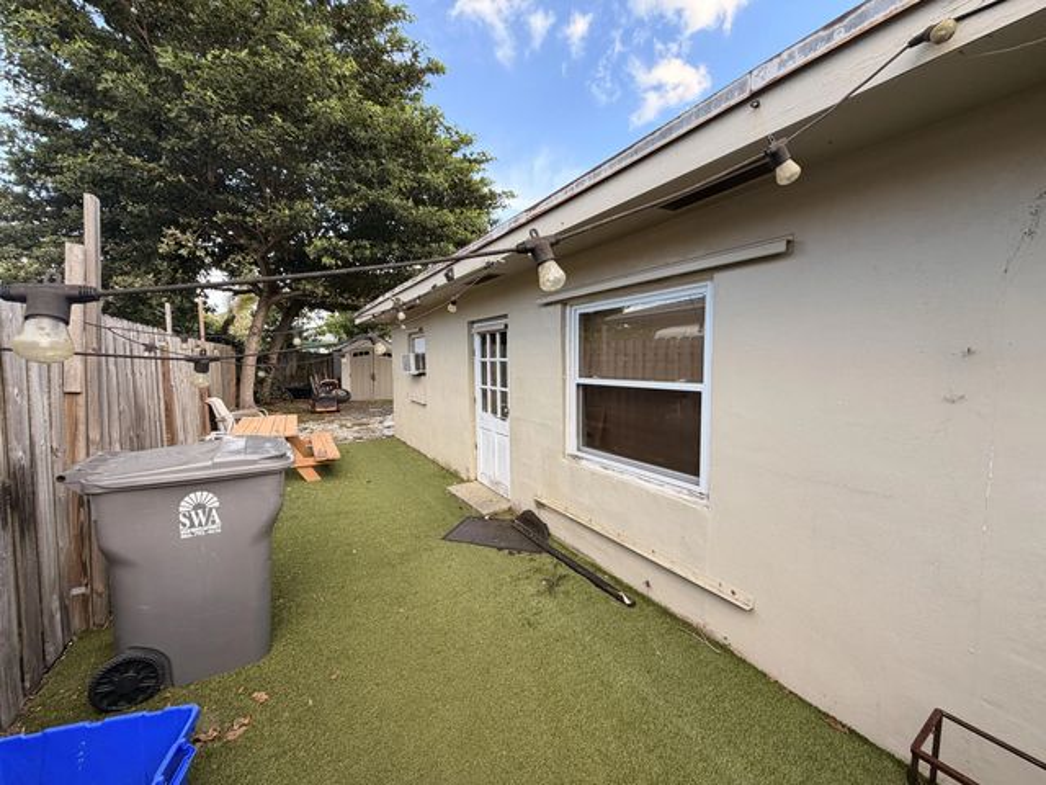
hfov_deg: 102.1
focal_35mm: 14
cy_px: 392
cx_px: 523
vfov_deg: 85.7
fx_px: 423
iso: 40
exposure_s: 1/169
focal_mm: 2.22
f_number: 2.2
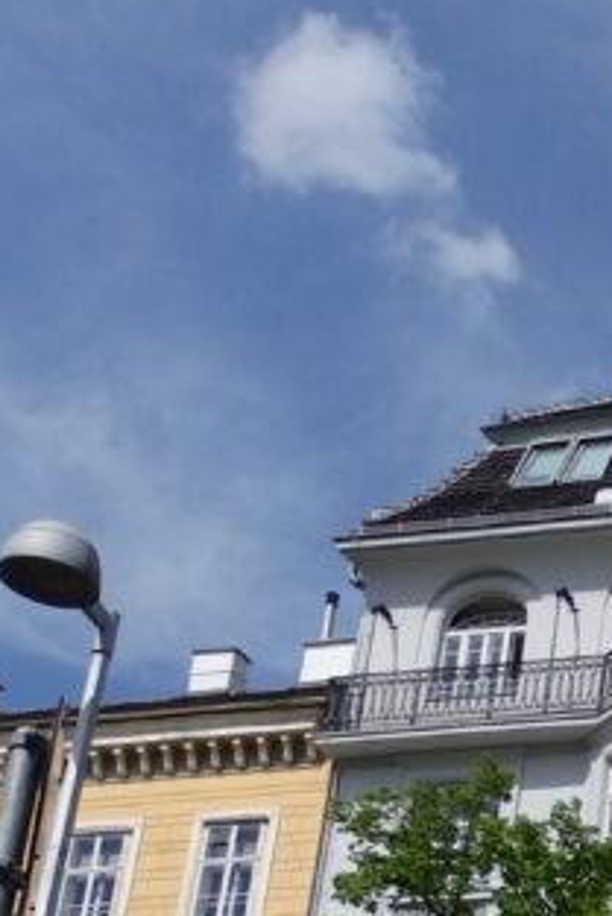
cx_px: 1160
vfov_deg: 22.1
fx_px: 2165
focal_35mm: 85
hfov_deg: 14.0
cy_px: 1106
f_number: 8.7
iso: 100
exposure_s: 1/320
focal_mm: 4.5
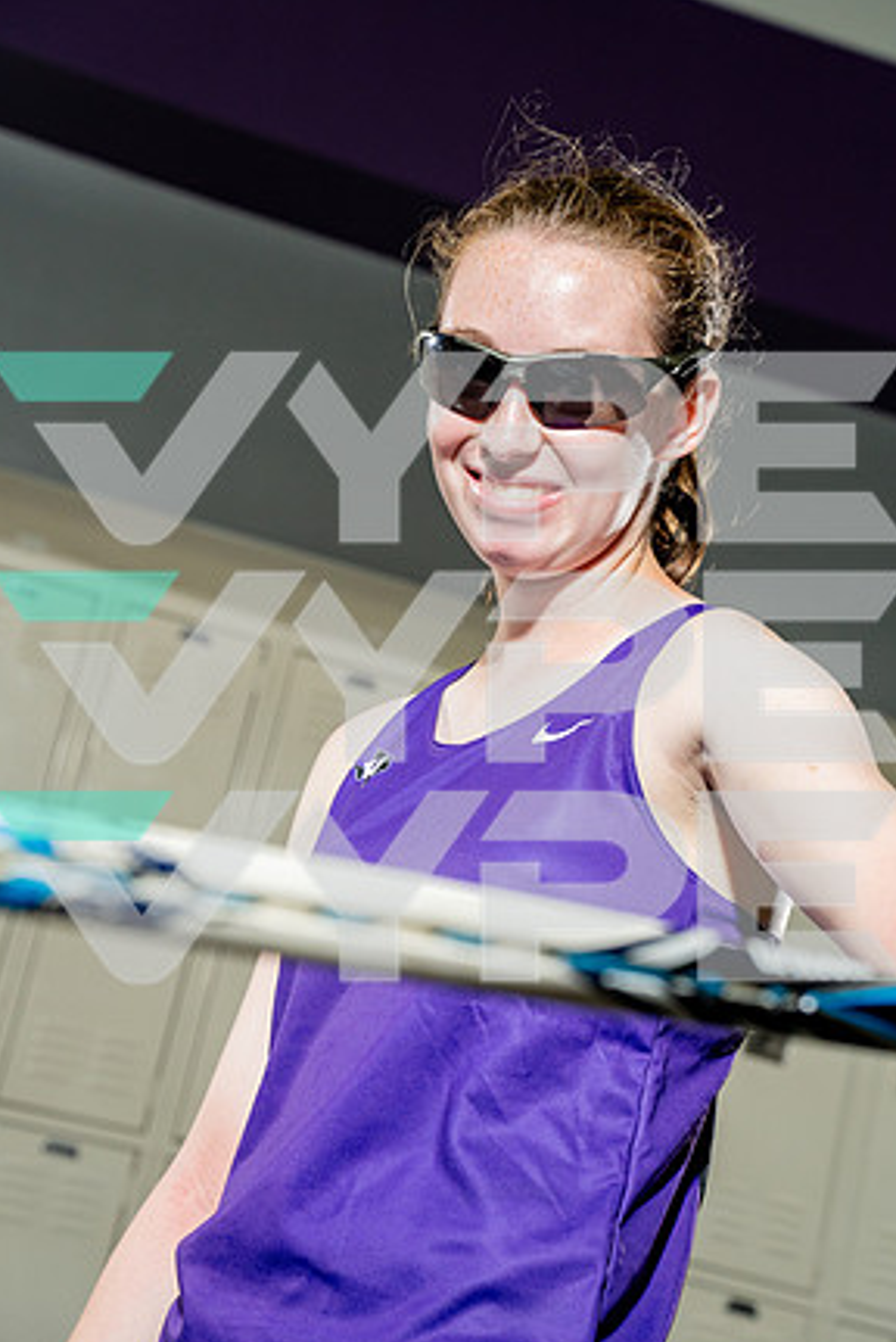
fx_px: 2683
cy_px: 669
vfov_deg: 28.1
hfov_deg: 19.0
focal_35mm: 72
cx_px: 451
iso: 1250
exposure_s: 1/250
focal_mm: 69
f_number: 5.6
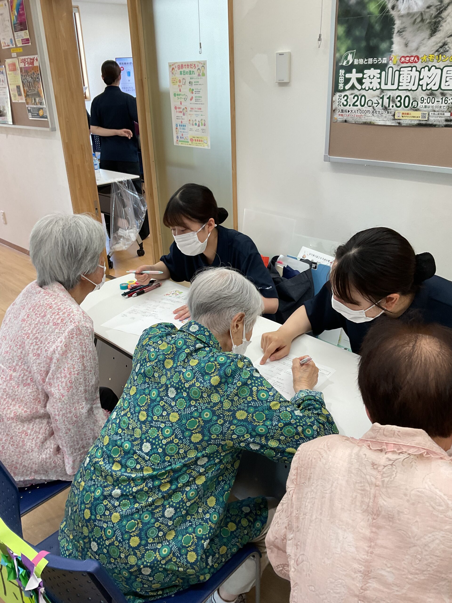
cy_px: 302
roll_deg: +2.3
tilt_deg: -24.7
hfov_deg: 48.2
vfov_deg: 61.7
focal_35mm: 29
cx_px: 226
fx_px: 505
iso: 64
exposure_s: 1/100
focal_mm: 3
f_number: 1.8
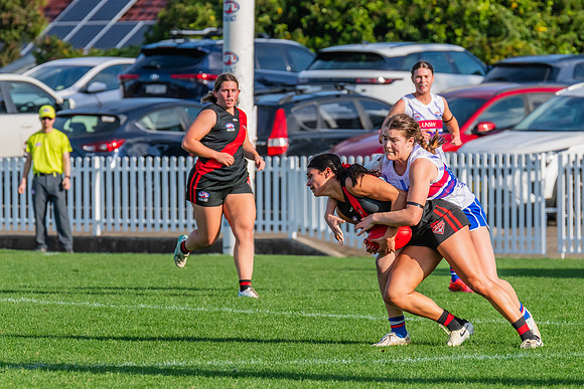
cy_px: 217
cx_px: 352
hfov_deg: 4.5
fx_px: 7460
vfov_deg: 3.0
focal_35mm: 460
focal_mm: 360
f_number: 10
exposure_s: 1/1250
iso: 800
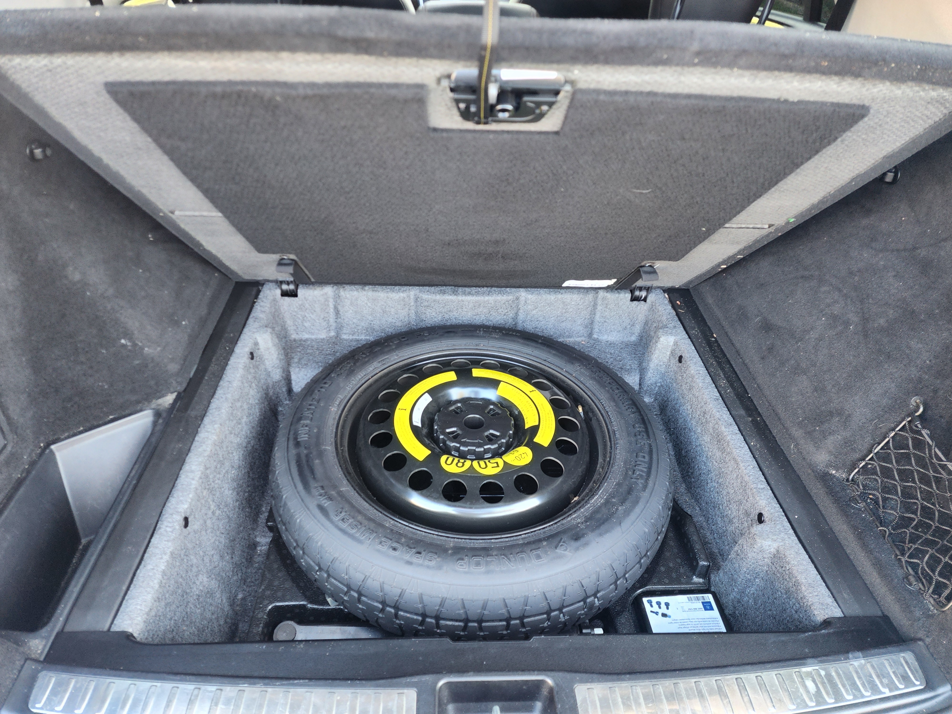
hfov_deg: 73.9
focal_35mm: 23
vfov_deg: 58.9
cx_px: 476
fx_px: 633
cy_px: 357
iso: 200
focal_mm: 6.4
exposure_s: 1/60
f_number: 1.8
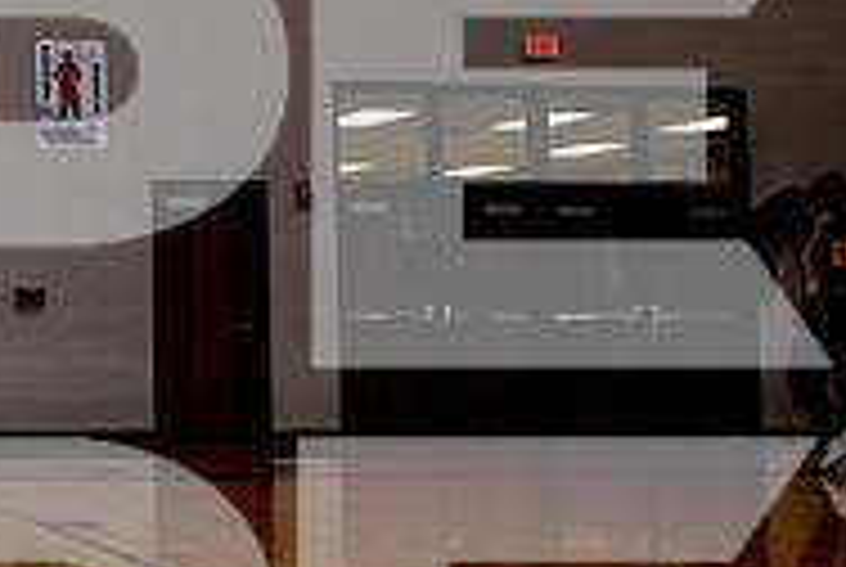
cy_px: 133
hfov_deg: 23.4
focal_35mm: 74
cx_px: -315
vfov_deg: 18.4
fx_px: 1742
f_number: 6.3
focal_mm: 24
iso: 400
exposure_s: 1/125
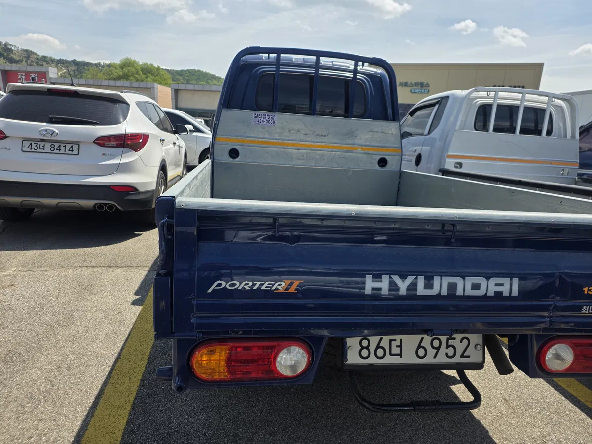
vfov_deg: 58.9
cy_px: 222
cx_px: 296
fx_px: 393
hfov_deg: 73.9
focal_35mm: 23
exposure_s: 1/4237
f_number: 1.7
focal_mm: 6.3
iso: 80
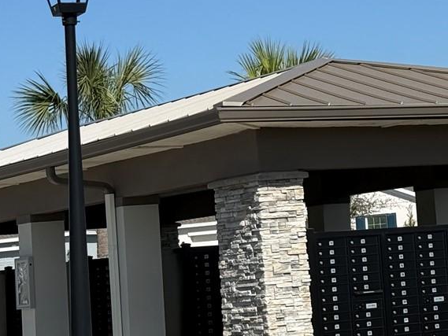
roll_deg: +5.1
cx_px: 398
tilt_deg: +9.0
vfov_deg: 10.9
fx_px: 1748
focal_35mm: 135
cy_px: 15
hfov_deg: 14.5
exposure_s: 1/8772
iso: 100
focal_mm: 6.76
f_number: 1.78
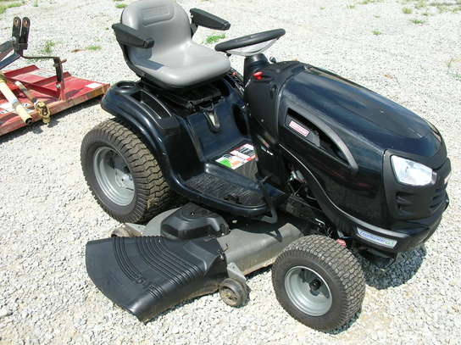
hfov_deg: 51.4
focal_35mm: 36
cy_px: 172
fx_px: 479
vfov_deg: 39.6
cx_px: 230
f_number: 3.7
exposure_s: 1/400
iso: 50
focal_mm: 6
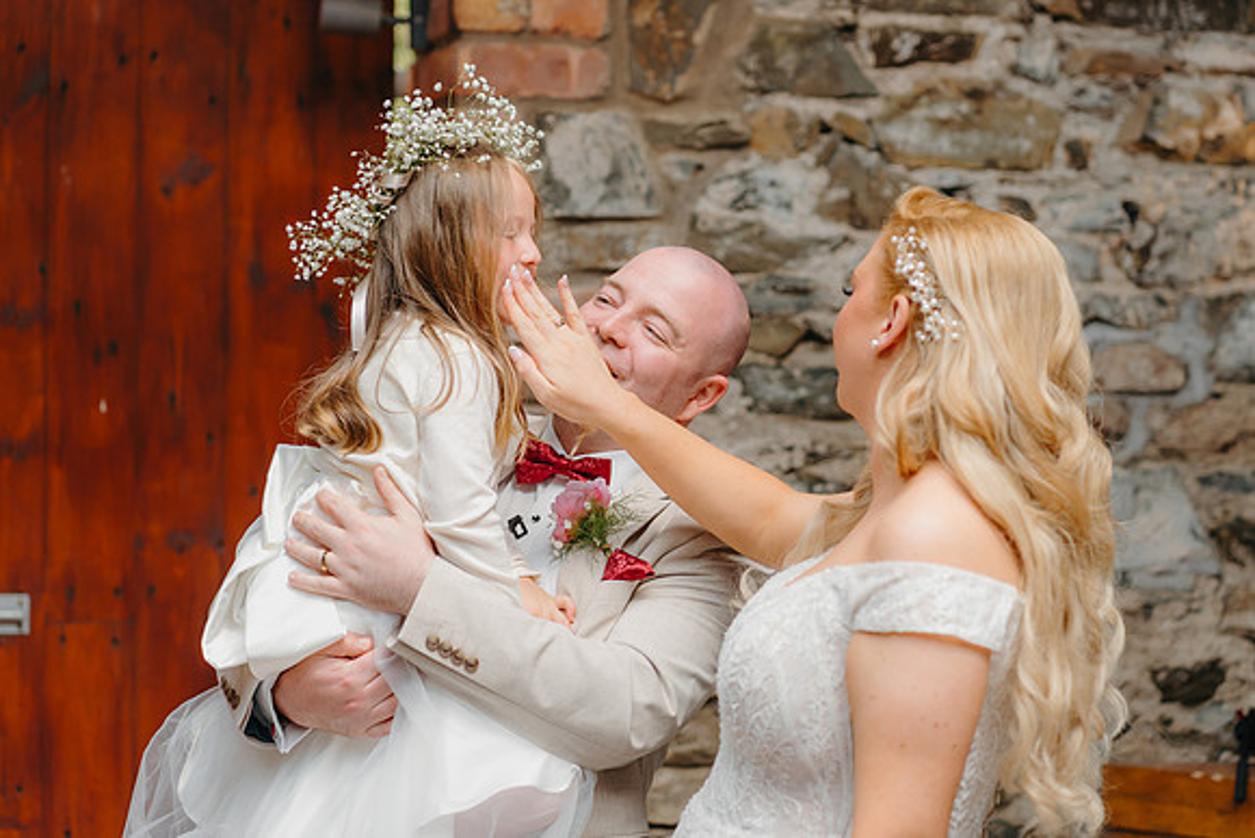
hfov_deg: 20.5
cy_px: 353
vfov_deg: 13.7
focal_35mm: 100
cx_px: 627
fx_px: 3476
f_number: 2.5
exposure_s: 1/500
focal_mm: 85
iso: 200
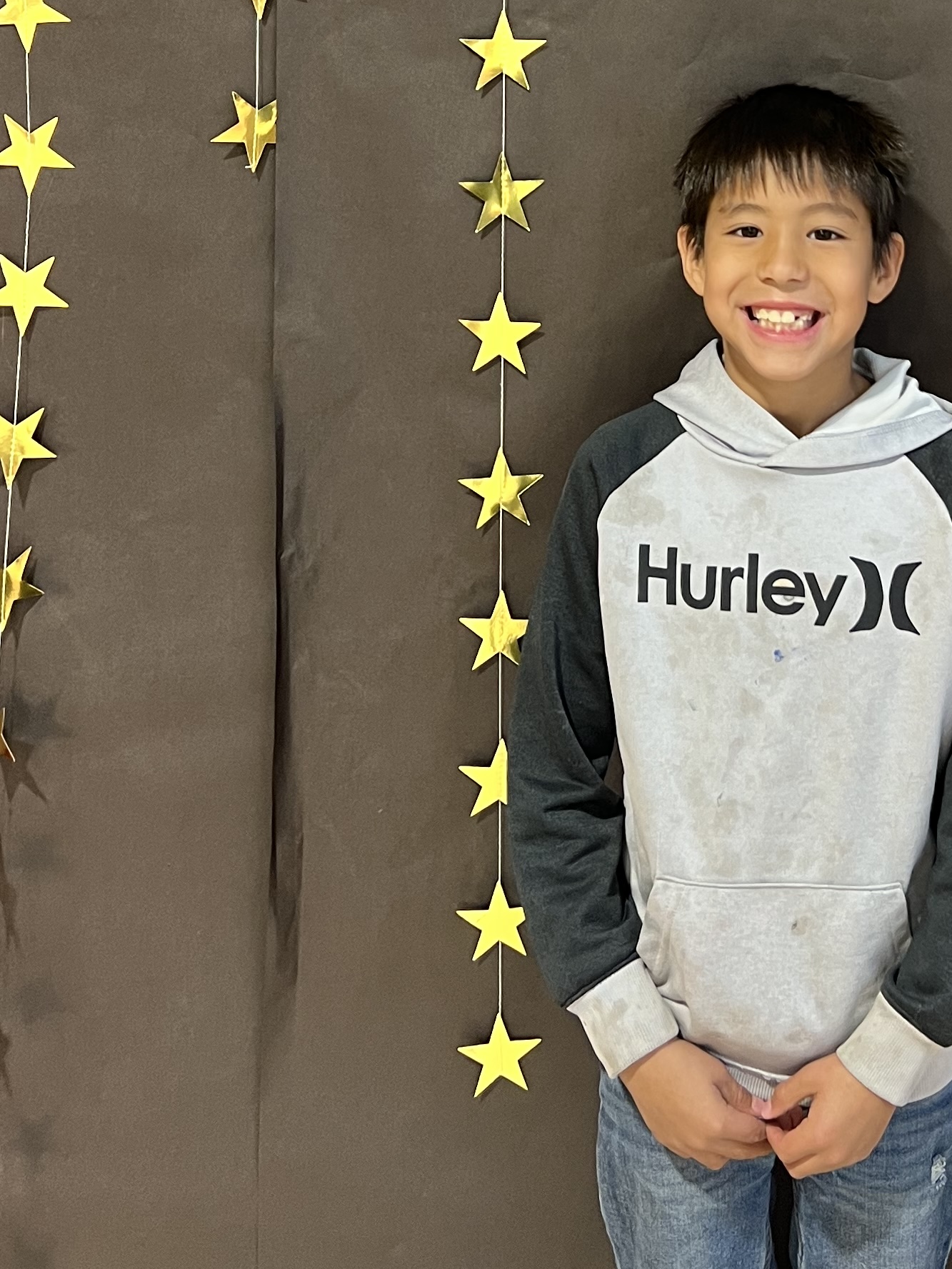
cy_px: -75
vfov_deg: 29.9
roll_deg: -1.4
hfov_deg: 24.5
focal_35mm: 59
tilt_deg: -3.0
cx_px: 726
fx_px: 2163
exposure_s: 1/60
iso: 100
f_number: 1.5
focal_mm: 5.7
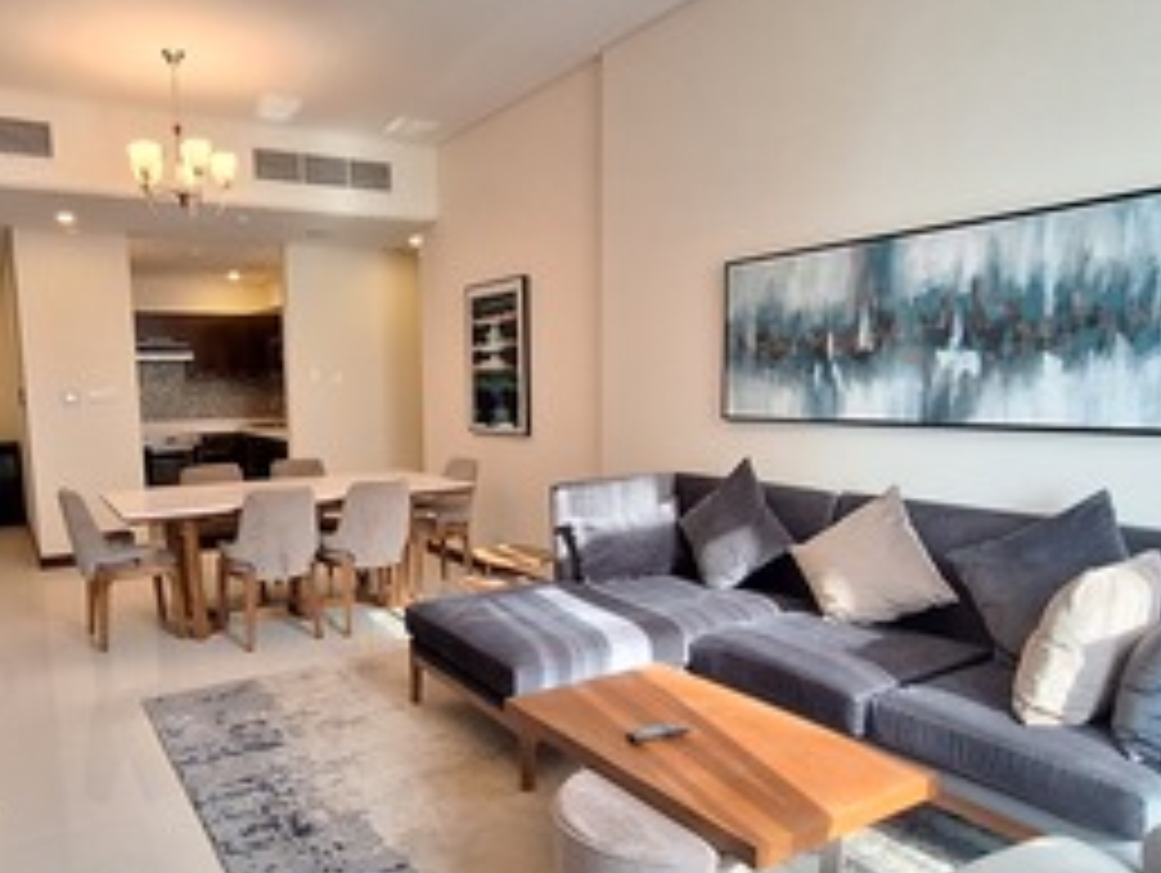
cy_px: 488
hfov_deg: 72.6
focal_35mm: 23
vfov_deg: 58.8
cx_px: 434
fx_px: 772
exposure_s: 1/50
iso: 160
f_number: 2.2
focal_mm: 1.74
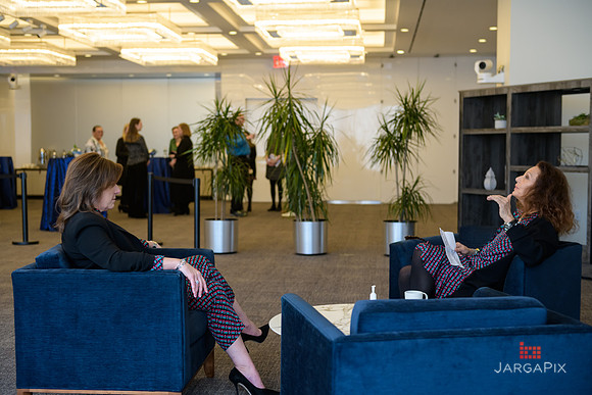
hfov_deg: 41.1
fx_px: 789
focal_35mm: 48
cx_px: 296
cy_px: 198
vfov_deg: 28.1
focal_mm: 48
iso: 800
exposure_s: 1/250
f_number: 3.2
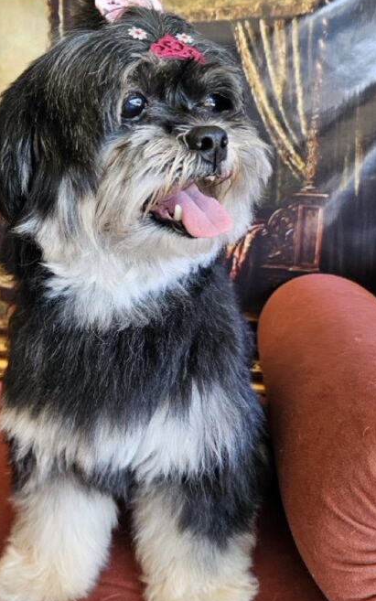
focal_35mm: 38
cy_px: 297
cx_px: 132
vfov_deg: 51.5
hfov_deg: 33.4
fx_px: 623
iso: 200
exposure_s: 1/207
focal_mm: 5.4
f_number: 1.8
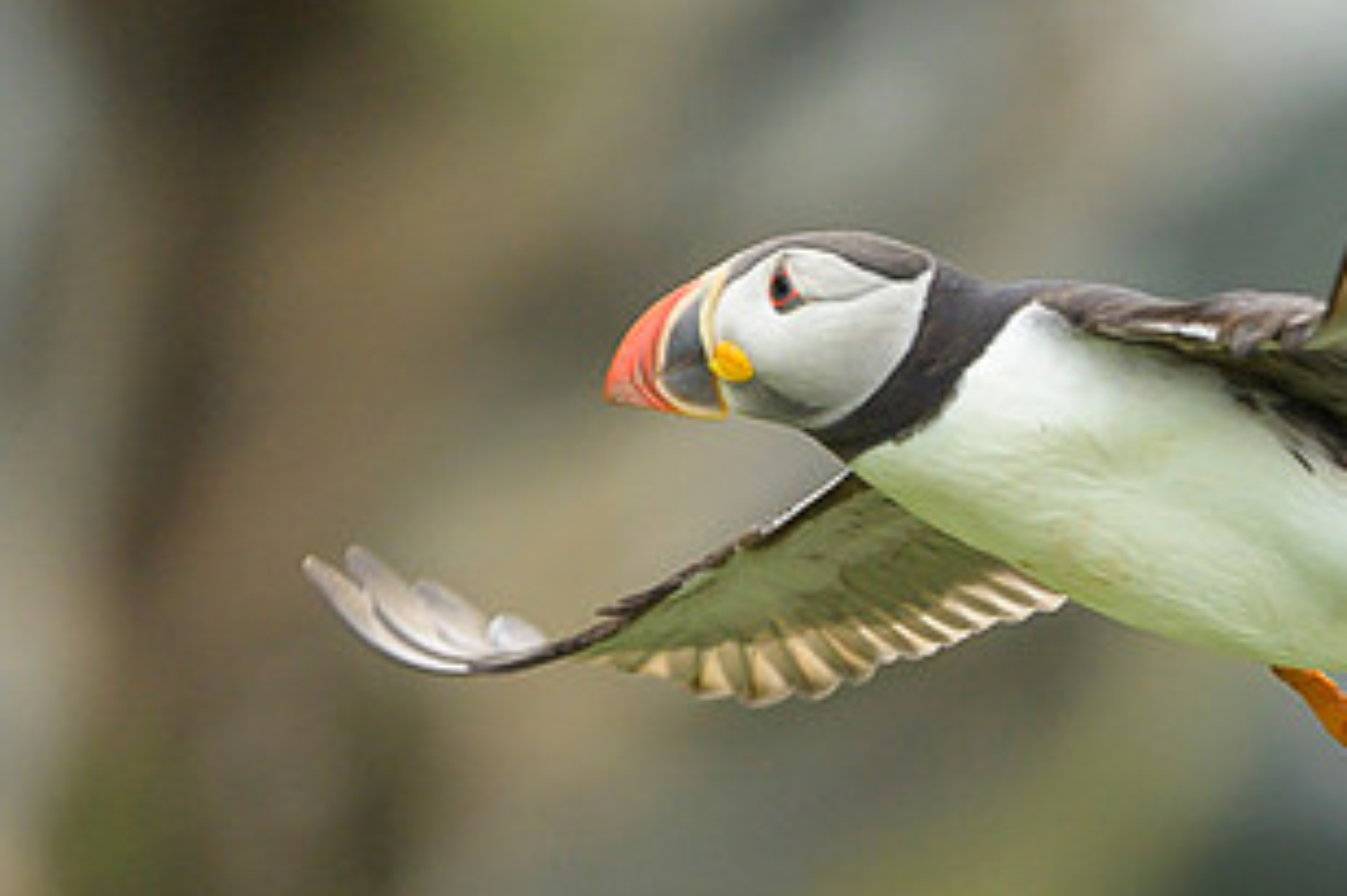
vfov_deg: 0.9
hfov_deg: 1.4
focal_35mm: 1476
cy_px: 860
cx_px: 1556
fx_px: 55195
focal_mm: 500
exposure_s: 1/2500
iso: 1600
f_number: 4
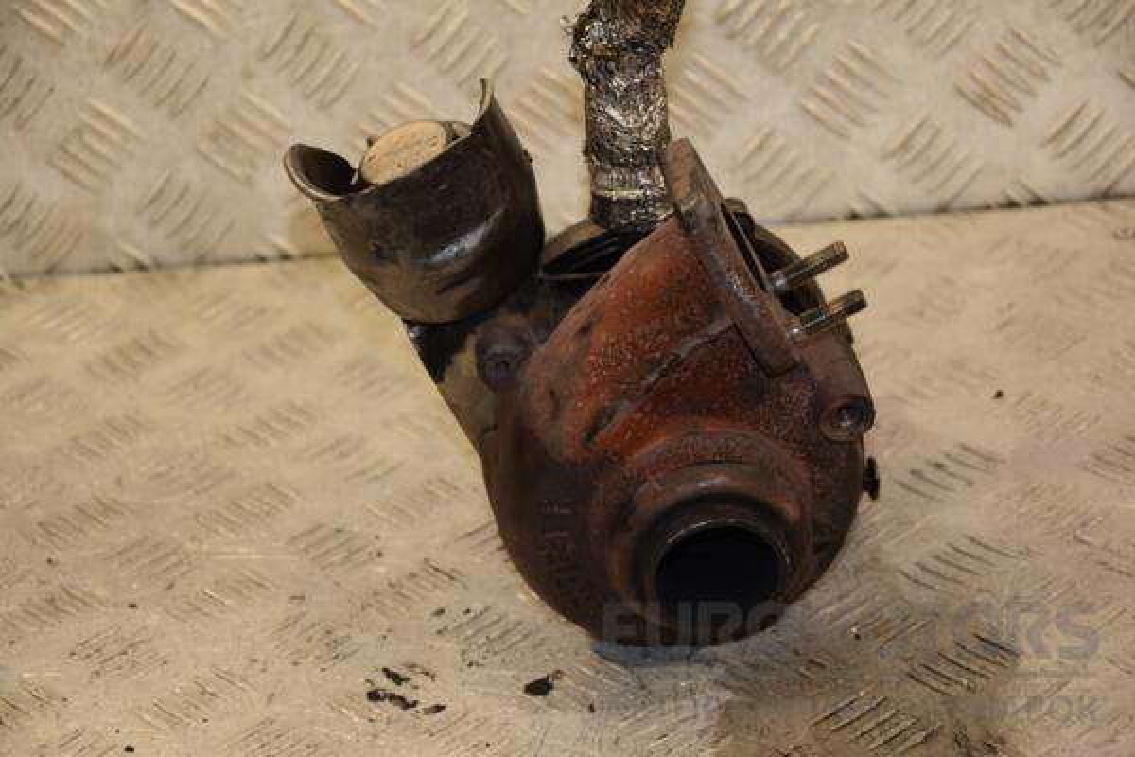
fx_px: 3547
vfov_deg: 12.2
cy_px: 378
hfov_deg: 18.2
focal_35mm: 112
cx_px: 568
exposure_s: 1/160
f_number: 5.3
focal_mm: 75
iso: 800
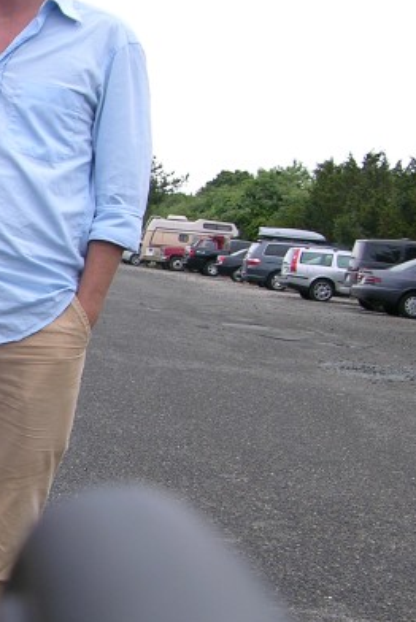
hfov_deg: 13.5
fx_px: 1644
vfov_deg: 21.4
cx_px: -221
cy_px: 413
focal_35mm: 95
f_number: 2.8
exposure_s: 1/41.5
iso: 50
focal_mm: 8.9
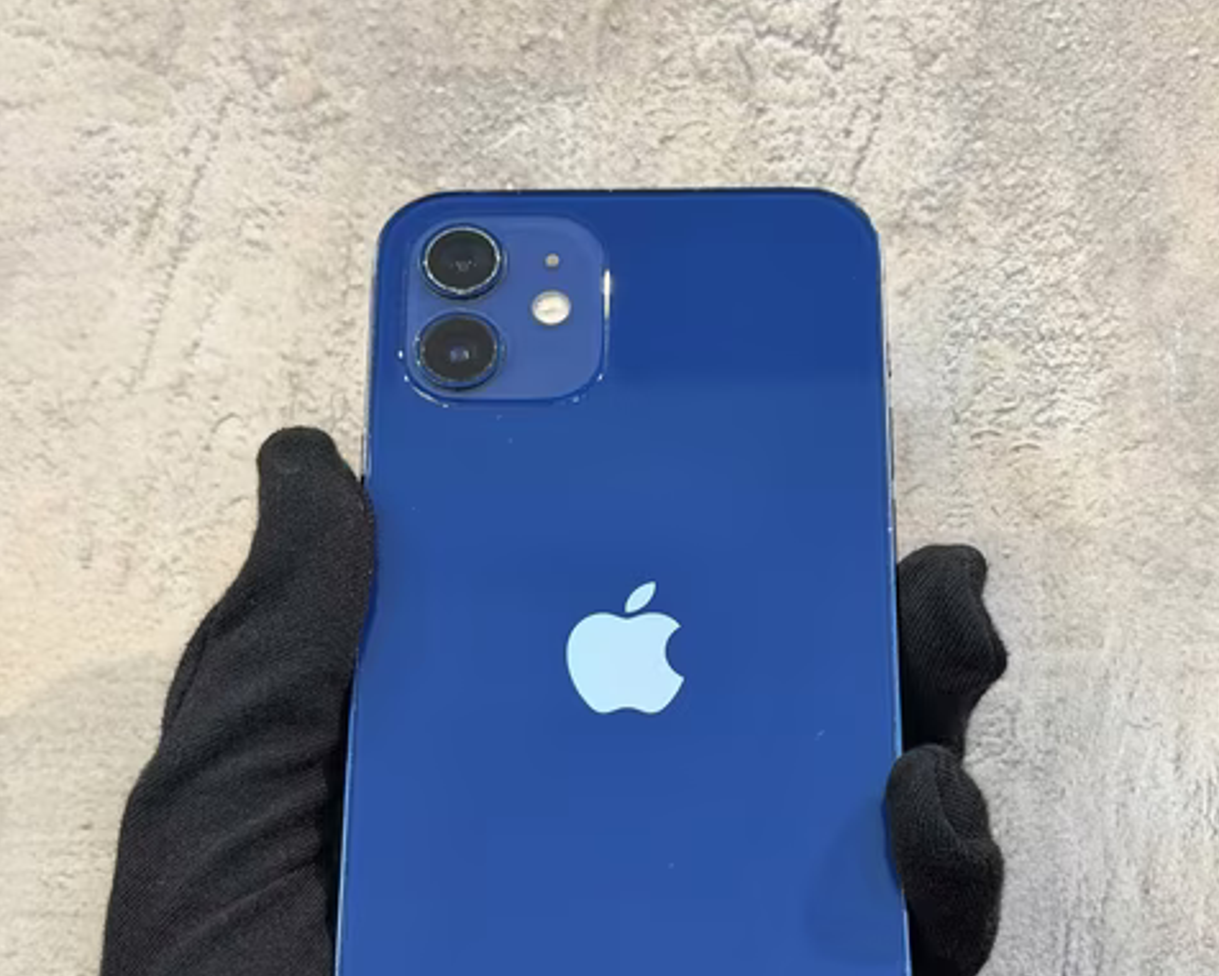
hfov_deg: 30.0
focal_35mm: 63
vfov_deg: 24.0
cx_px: 610
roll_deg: -0.7
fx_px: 2273
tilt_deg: +10.5
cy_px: 735
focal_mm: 6.76
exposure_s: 1/50
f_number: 1.78
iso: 250
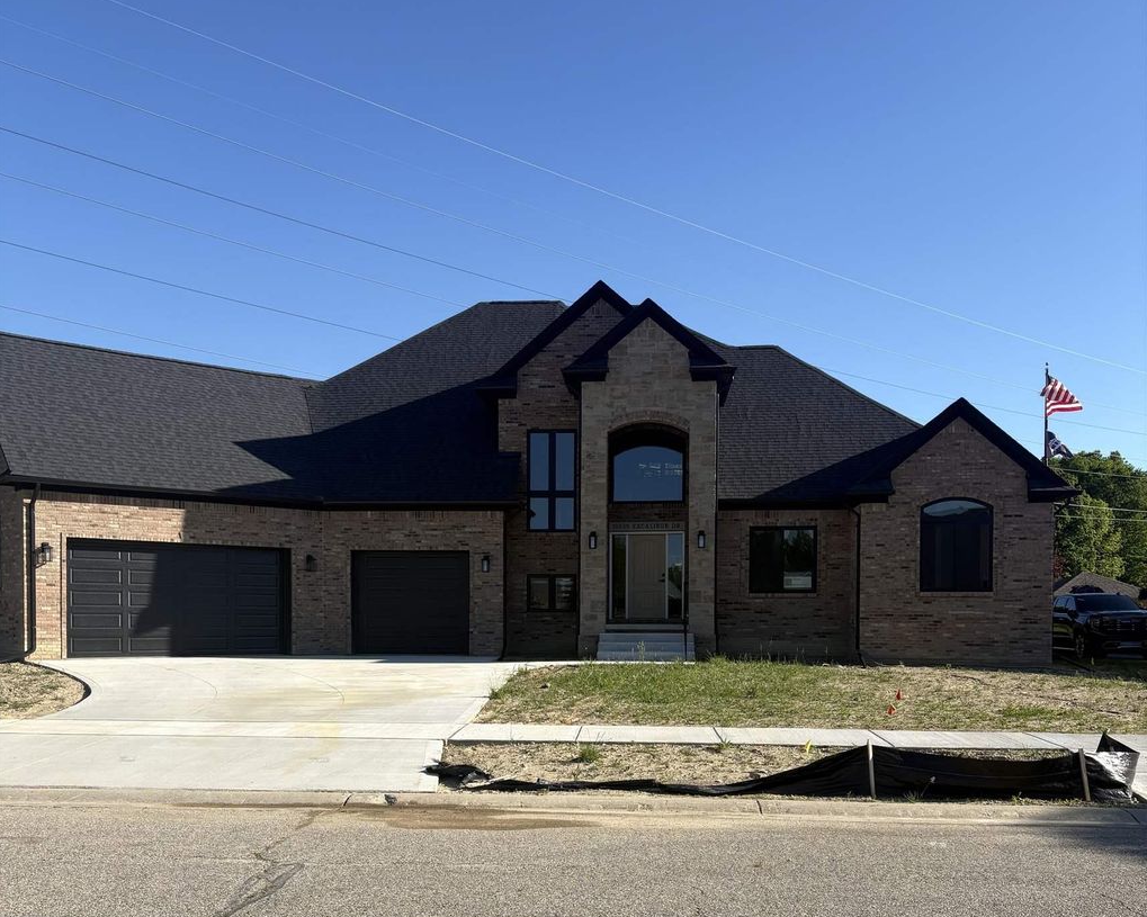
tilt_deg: +0.1
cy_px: 635
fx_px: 1154
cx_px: 572
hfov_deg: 52.8
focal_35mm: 34
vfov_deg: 42.6
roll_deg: -1.0
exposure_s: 1/2747
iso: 50
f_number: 1.6
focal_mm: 5.96
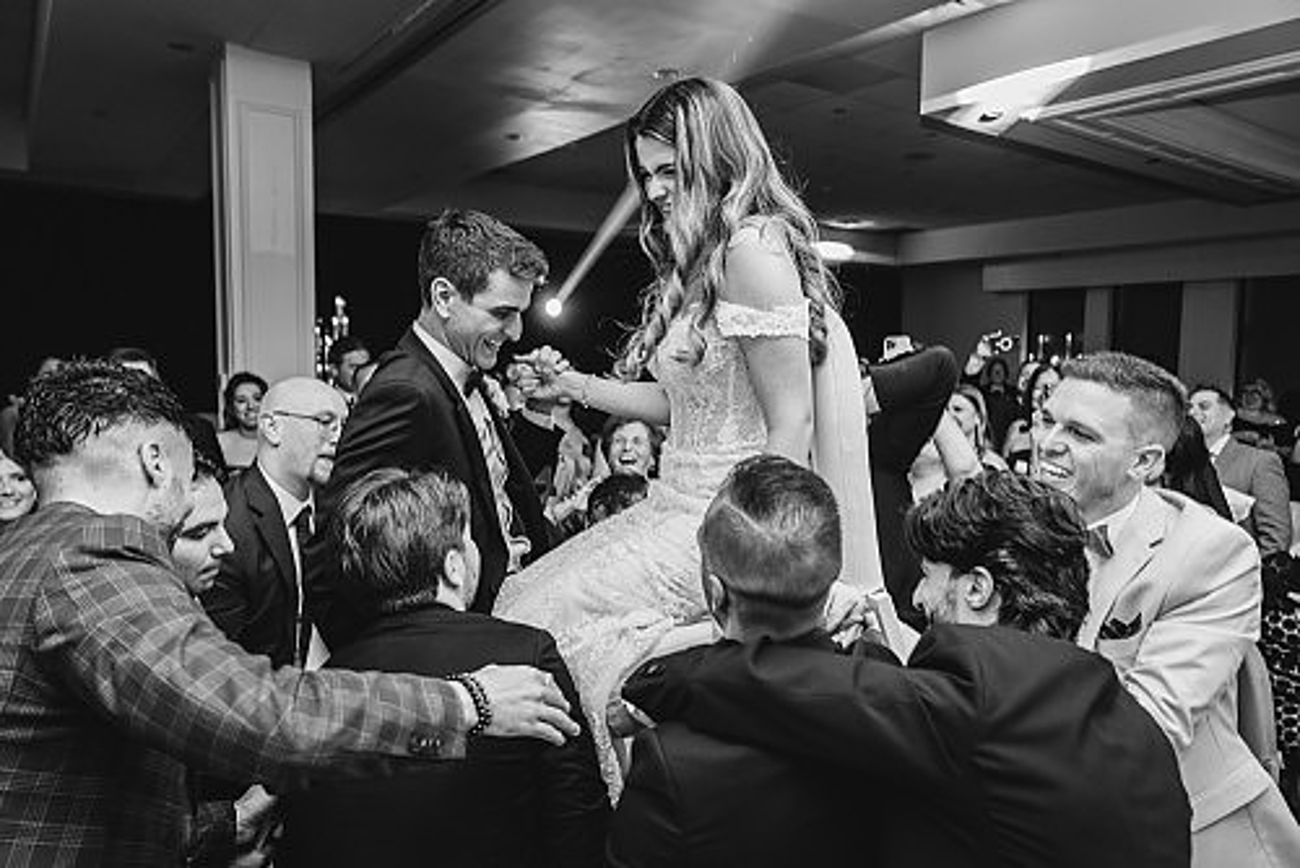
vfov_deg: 51.8
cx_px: 661
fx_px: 894
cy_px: 434
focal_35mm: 25
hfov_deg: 72.1
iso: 1250
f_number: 3.2
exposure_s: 1/125
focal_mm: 24
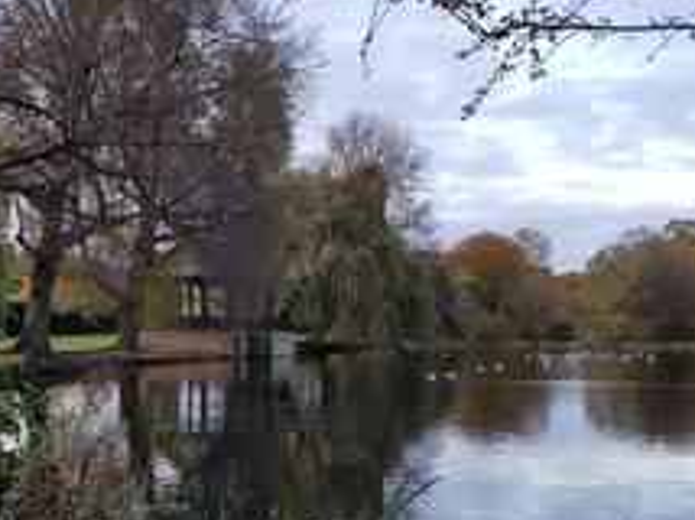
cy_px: 351
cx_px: 258
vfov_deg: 29.4
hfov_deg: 38.7
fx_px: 983
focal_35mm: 49
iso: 80
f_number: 1.7
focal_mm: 4.2
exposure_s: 1/50
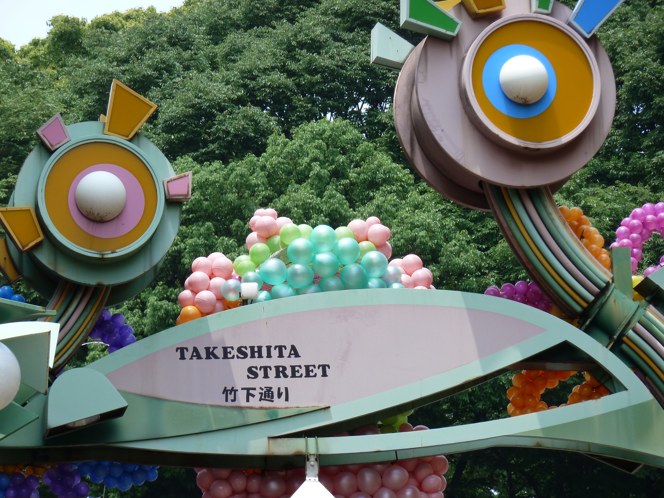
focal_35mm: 225
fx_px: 4316
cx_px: 332
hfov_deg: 8.8
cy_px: 249
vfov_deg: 6.6
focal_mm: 37
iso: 80
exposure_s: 1/250
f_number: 4.6
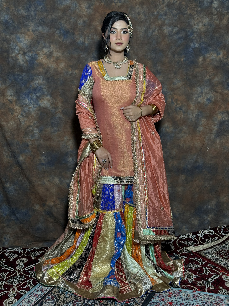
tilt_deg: -10.3
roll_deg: +2.0
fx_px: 423
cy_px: 153
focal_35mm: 48
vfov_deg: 39.7
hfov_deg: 30.3
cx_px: 114
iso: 80
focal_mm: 6.76
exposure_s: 1/50
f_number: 1.78
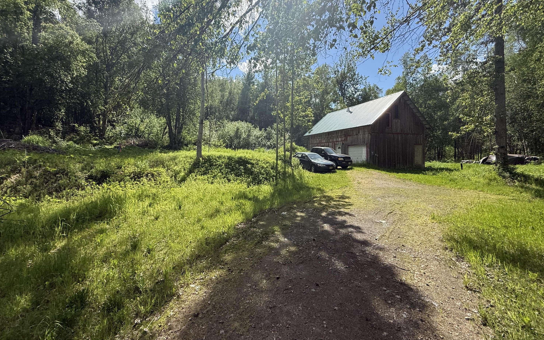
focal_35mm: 15
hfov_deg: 101.5
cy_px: 158
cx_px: 271
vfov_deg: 74.7
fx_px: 222
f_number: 2.2
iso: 64
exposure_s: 1/1848
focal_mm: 2.22
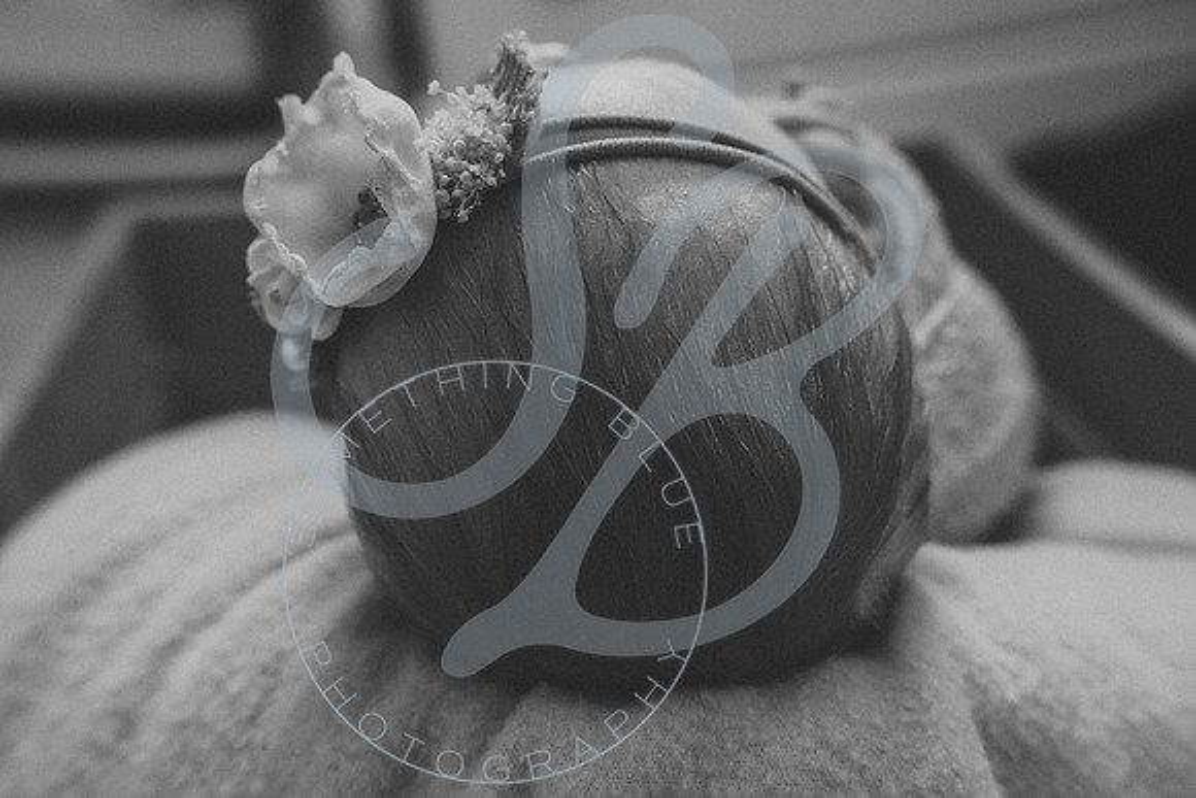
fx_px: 1329
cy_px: 399
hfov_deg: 48.4
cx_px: 598
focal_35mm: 40
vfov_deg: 33.4
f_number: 7.1
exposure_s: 1/80
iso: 3200
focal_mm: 40
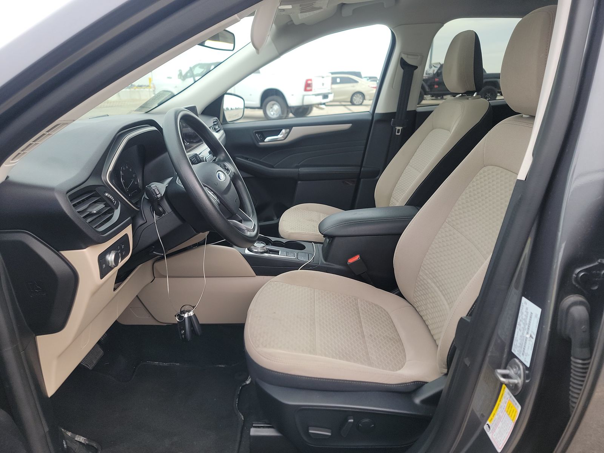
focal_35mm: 24
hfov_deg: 71.6
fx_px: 419
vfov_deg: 56.8
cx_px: 302
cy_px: 226
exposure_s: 1/119
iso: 64
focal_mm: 6.7
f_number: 1.8
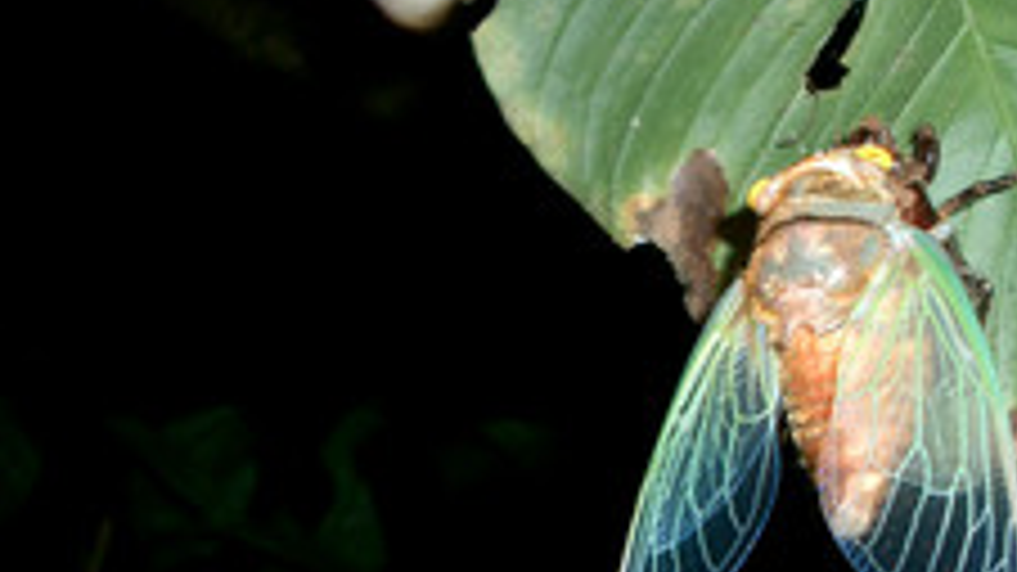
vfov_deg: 20.3
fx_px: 1591
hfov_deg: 34.6
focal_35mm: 59
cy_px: 376
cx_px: 783
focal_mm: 5.8
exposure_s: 1/40
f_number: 2.6
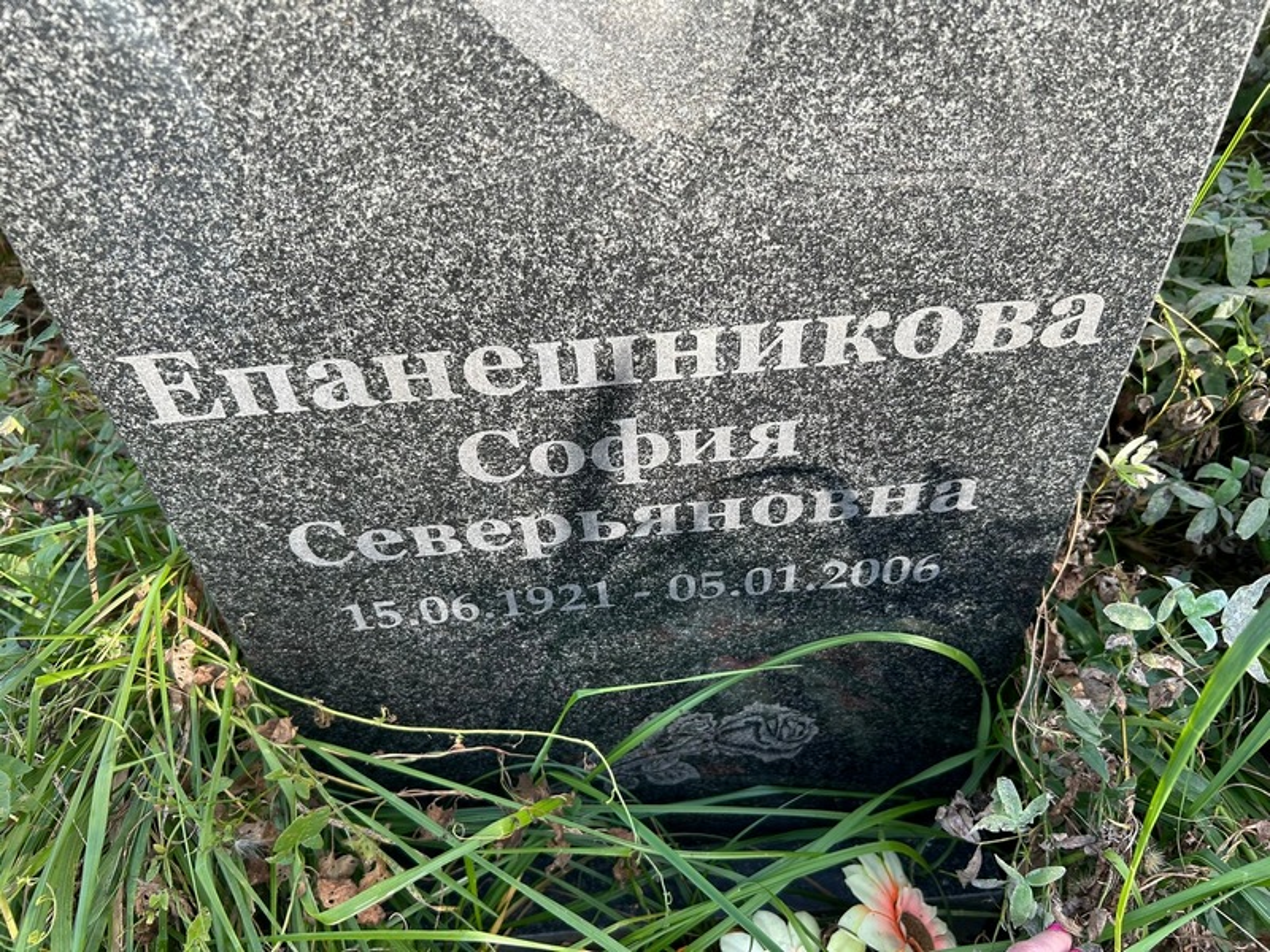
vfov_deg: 53.1
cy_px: 476
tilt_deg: -46.1
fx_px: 954
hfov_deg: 67.3
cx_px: 635
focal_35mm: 26
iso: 50
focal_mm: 5.7
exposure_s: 1/387
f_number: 1.5
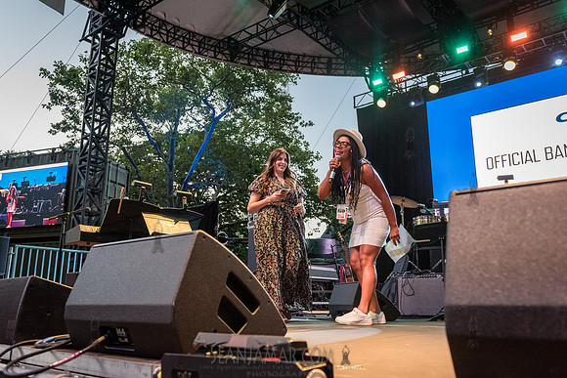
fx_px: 466
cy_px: 189
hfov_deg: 62.7
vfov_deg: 44.2
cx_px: 284
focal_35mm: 30
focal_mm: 29
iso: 4000
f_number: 4
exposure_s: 1/800
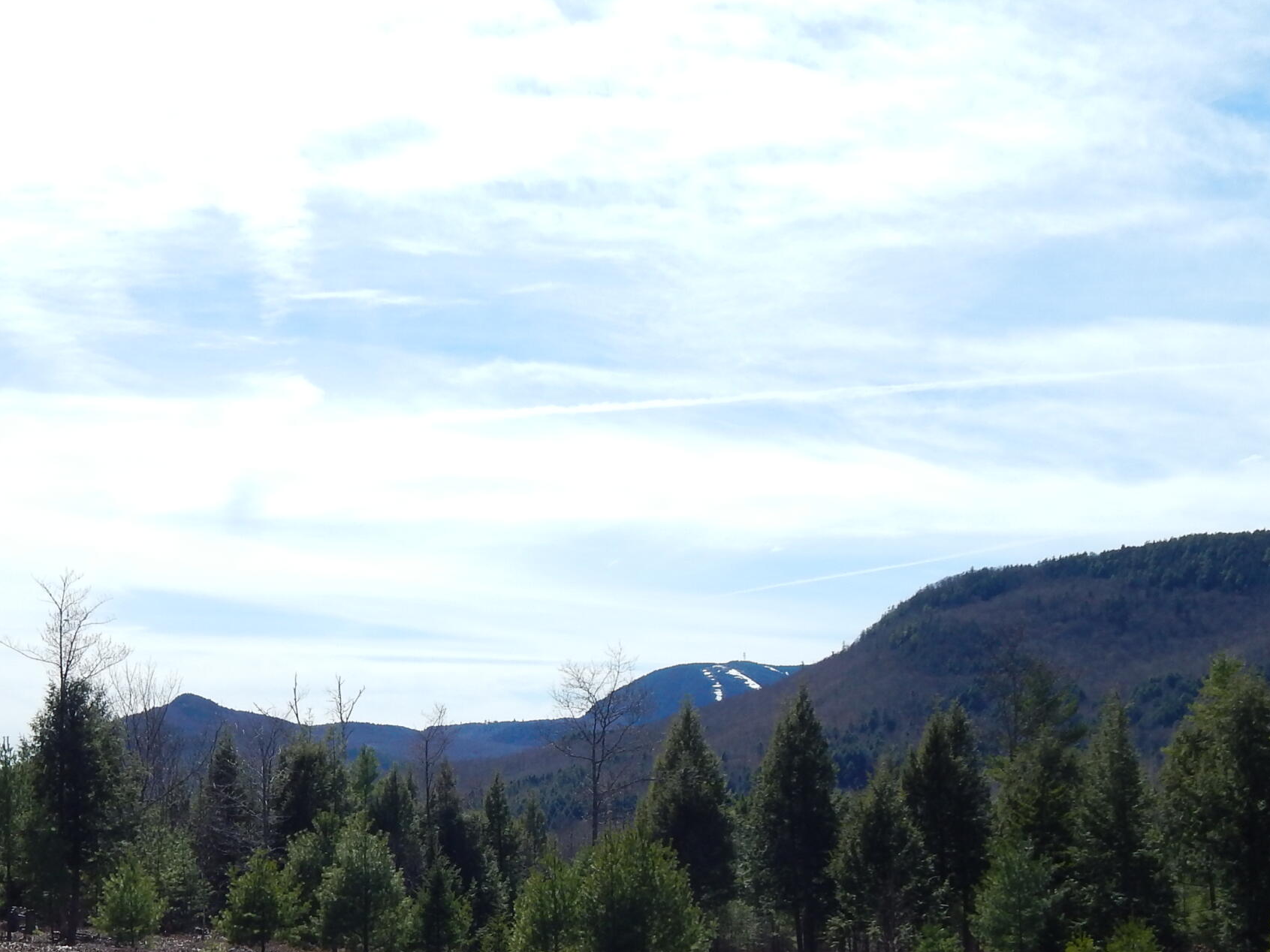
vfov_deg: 25.9
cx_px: 501
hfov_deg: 34.8
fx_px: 2018
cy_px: 802
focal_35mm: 55
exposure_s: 1/500
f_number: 6.5
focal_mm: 5.6
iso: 125
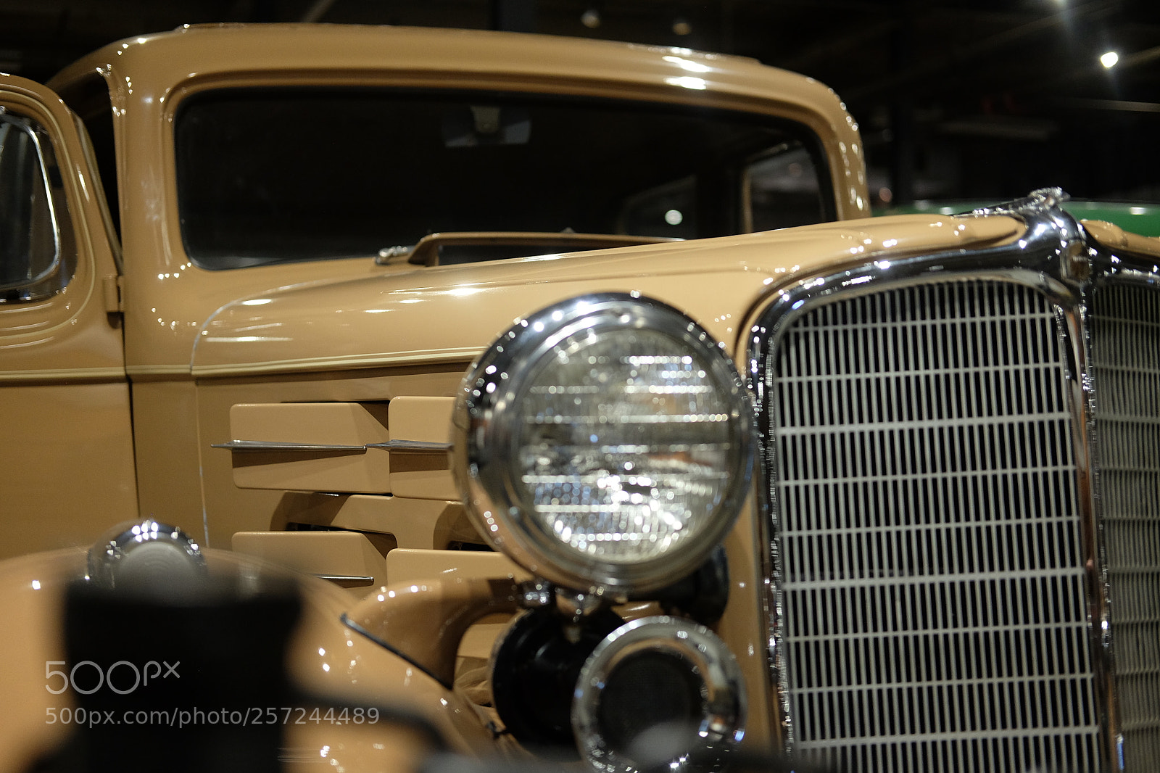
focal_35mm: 53
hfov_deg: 37.5
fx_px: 1707
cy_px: 386
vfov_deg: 25.5
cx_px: 580
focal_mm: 35
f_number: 2
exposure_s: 1/125
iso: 1000
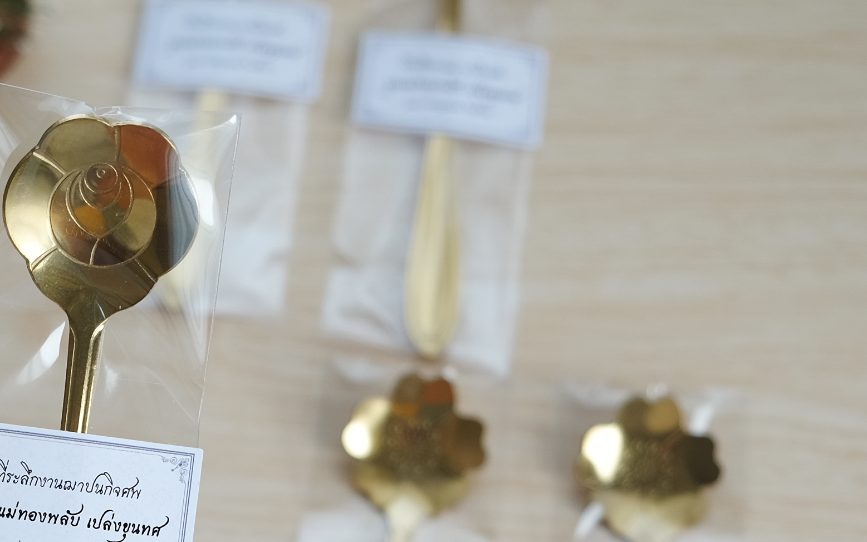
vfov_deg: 13.6
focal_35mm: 95
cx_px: 21
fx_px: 2245
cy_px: 542
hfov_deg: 21.2
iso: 200
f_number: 3.2
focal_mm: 27.7
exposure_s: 1/150
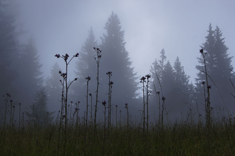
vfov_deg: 22.6
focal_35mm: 60
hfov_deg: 33.4
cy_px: 78
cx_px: 118
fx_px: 391
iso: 100
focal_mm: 40
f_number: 8
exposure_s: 1/200
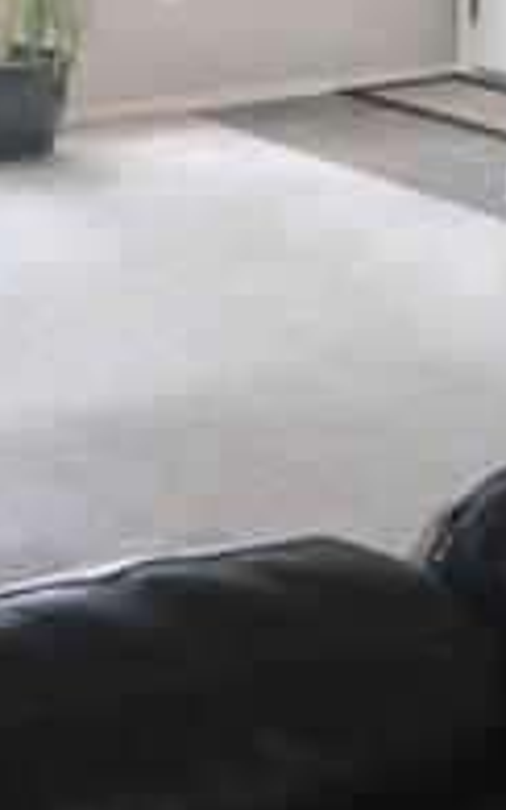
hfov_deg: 12.8
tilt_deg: -7.3
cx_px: 21
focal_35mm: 101
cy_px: -104
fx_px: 2227
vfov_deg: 19.6
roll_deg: -0.3
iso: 100
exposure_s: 1/30
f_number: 2.2
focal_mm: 4.15
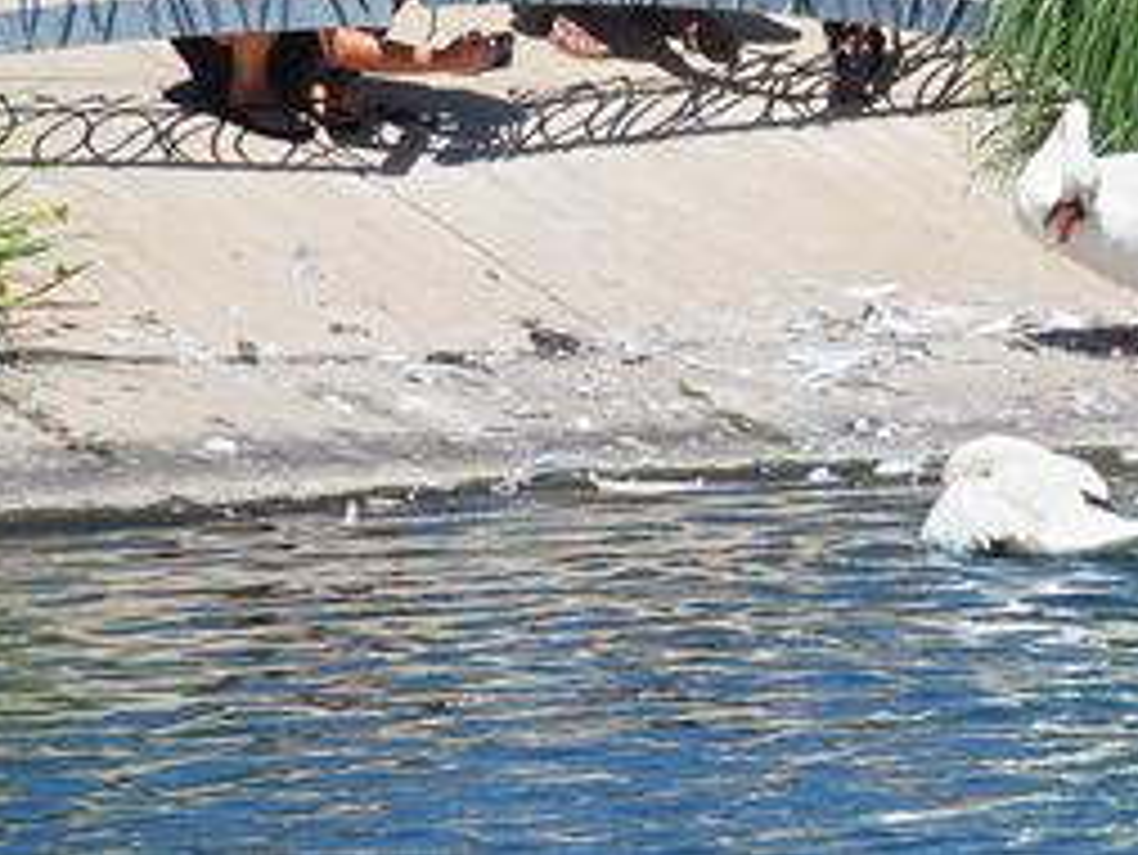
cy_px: 189
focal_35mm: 474
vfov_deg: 3.1
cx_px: 859
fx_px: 15590
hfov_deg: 4.2
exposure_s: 1/640
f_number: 5.6
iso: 100
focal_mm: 64.3
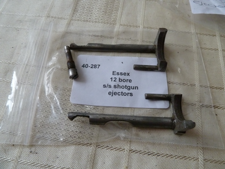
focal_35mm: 25
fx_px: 162
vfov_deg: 54.9
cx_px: 112
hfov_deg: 69.4
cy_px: 84
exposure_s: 1/20
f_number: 3.3
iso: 400
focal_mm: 4.1
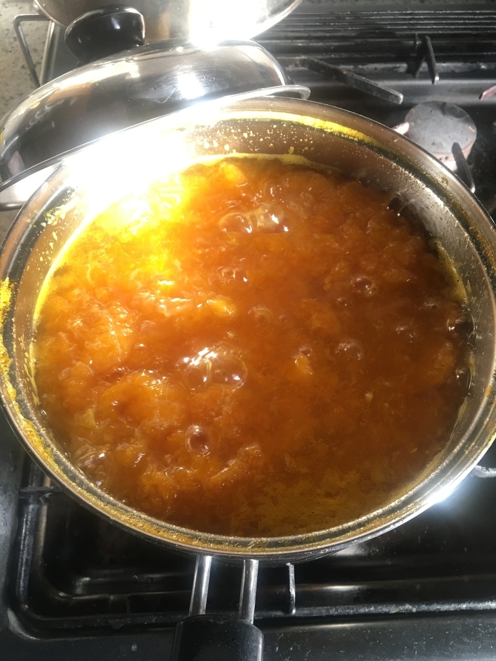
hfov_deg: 48.2
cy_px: 330
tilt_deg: -62.1
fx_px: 554
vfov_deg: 61.7
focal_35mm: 29
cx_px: 248
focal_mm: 4.15
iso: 40
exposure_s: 1/30
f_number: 2.2
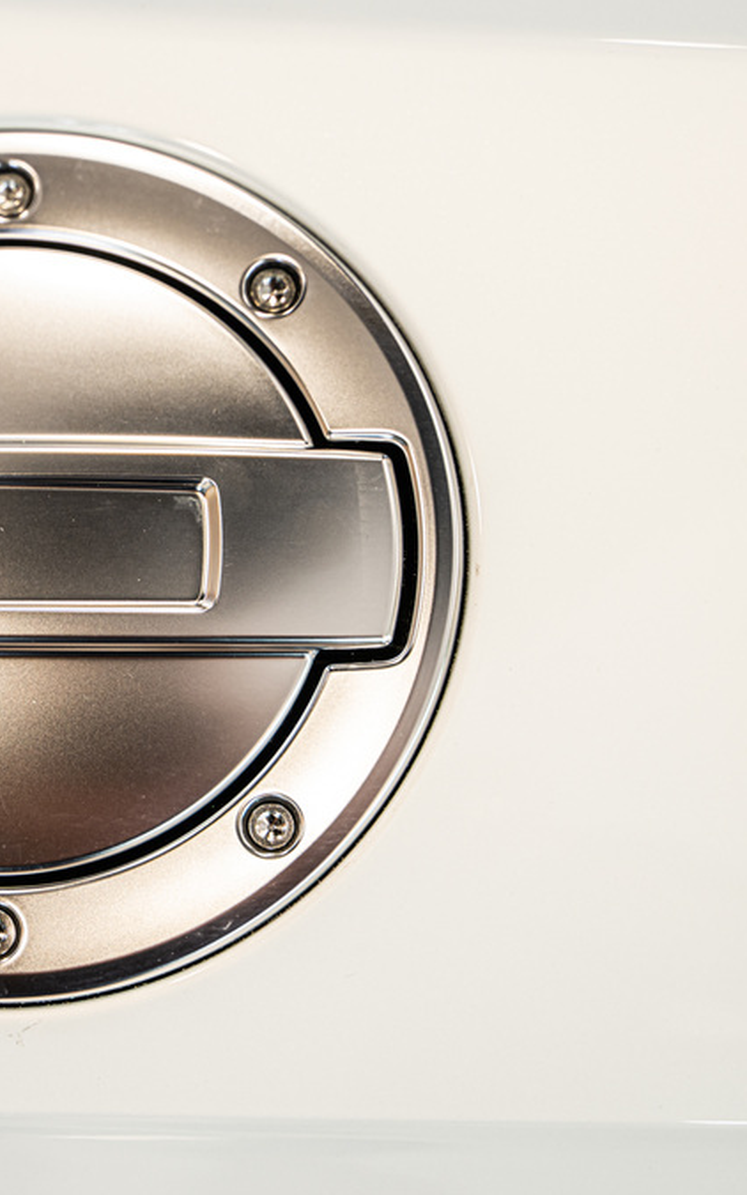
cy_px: 600
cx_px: 10
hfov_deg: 14.6
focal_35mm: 88
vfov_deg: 23.6
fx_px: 2866
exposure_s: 1/125
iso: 400
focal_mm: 57
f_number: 2.8
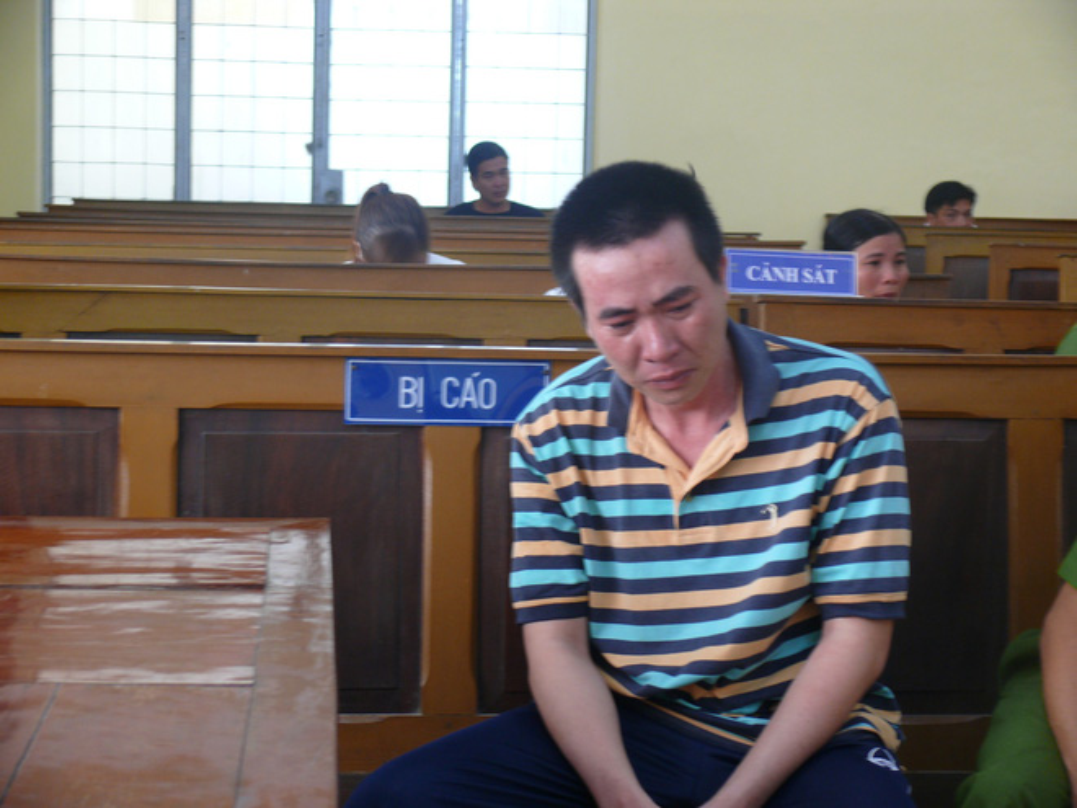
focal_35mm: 75
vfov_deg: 19.6
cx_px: 538
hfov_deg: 26.0
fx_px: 2333
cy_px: 404
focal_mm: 16
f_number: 3.2
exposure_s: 1/10
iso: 100
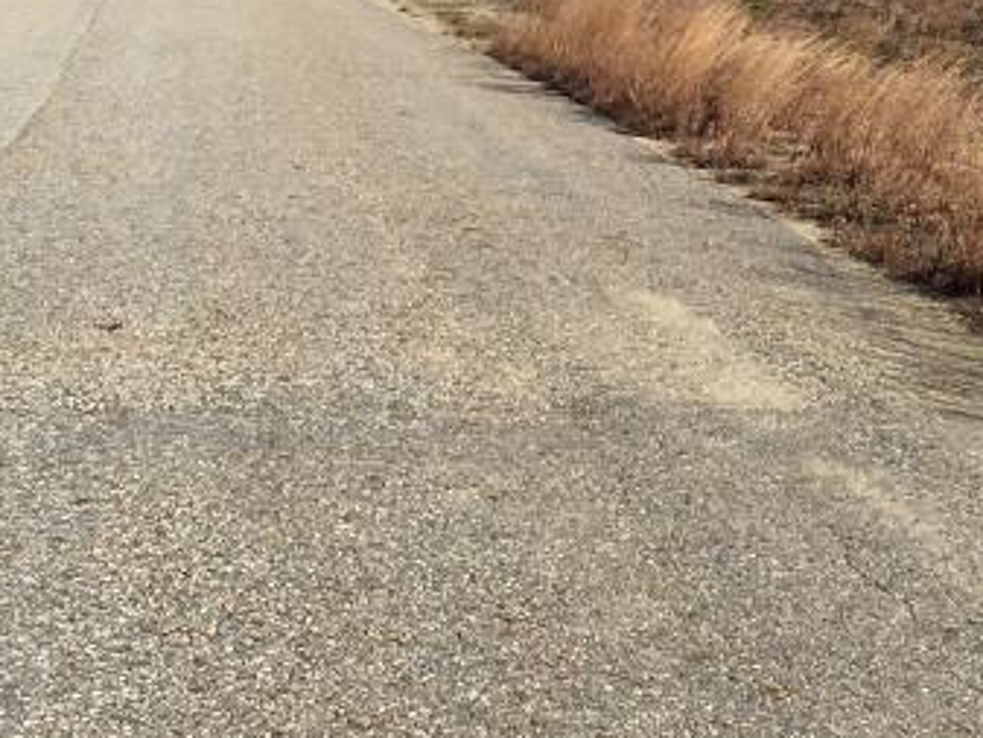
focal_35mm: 88
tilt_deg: +0.1
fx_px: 2500
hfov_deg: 22.2
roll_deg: -1.4
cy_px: -108
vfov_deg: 16.2
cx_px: 499
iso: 32
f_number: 2.2
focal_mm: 4.15
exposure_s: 1/2326
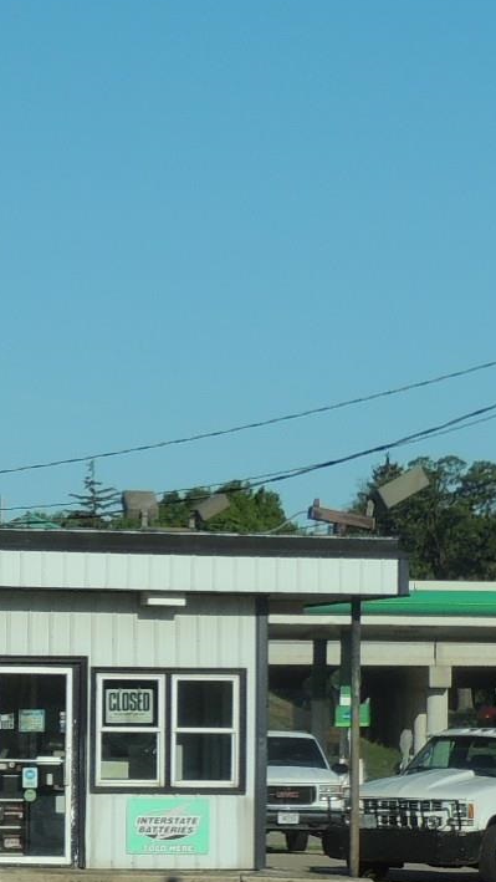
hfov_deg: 6.2
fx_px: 4488
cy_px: 862
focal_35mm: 192
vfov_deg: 11.1
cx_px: -387
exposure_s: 1/1250
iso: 100
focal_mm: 9.8
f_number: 3.7
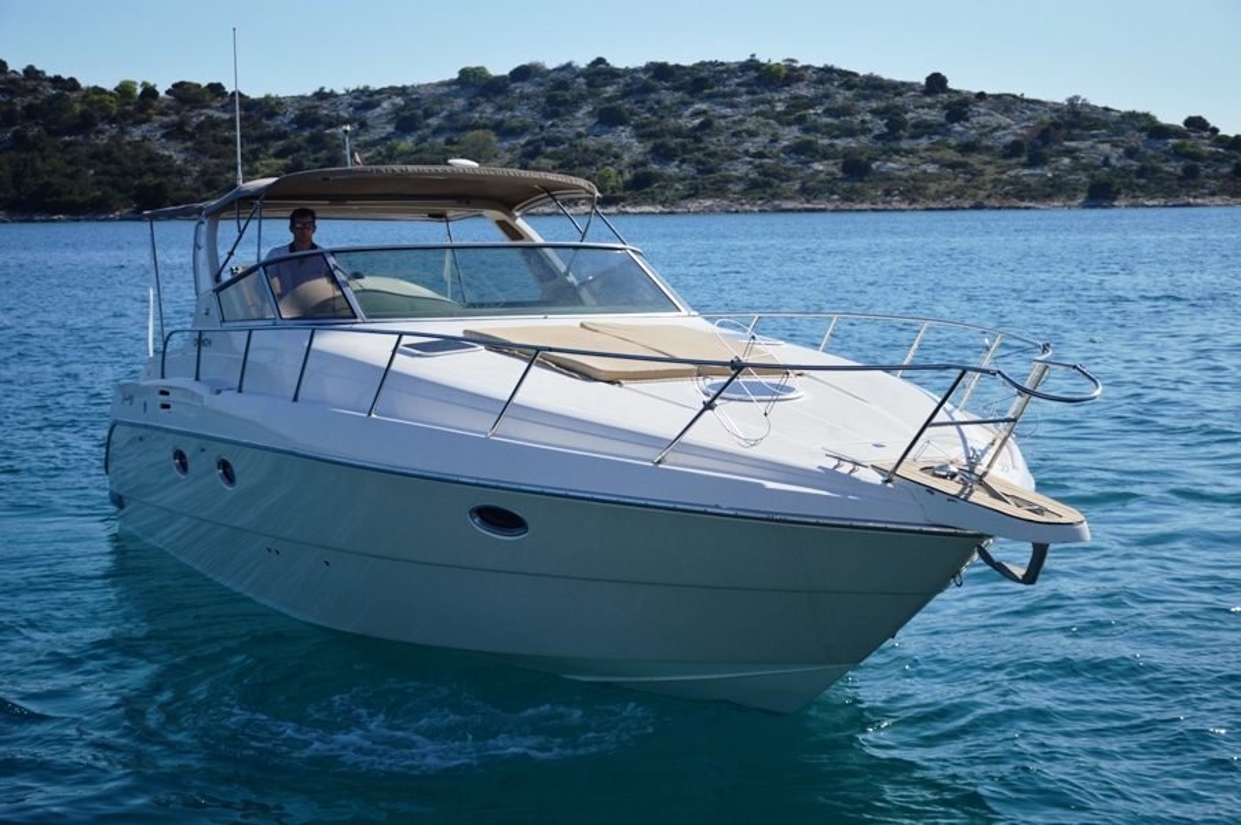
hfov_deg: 33.4
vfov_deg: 22.6
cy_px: 412
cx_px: 620
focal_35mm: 60
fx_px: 2067
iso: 100
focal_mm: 40
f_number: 4.5
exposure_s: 1/1600
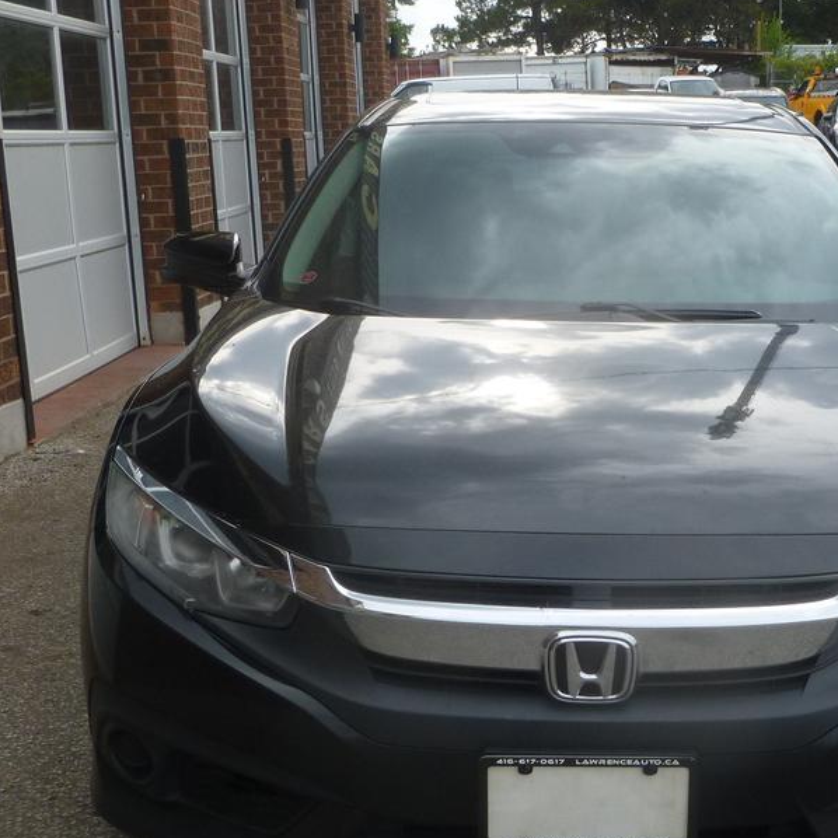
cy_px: 510
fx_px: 1452
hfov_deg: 31.9
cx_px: 580
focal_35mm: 53
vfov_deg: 32.1
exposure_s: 1/320
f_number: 3.3
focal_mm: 5
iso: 100
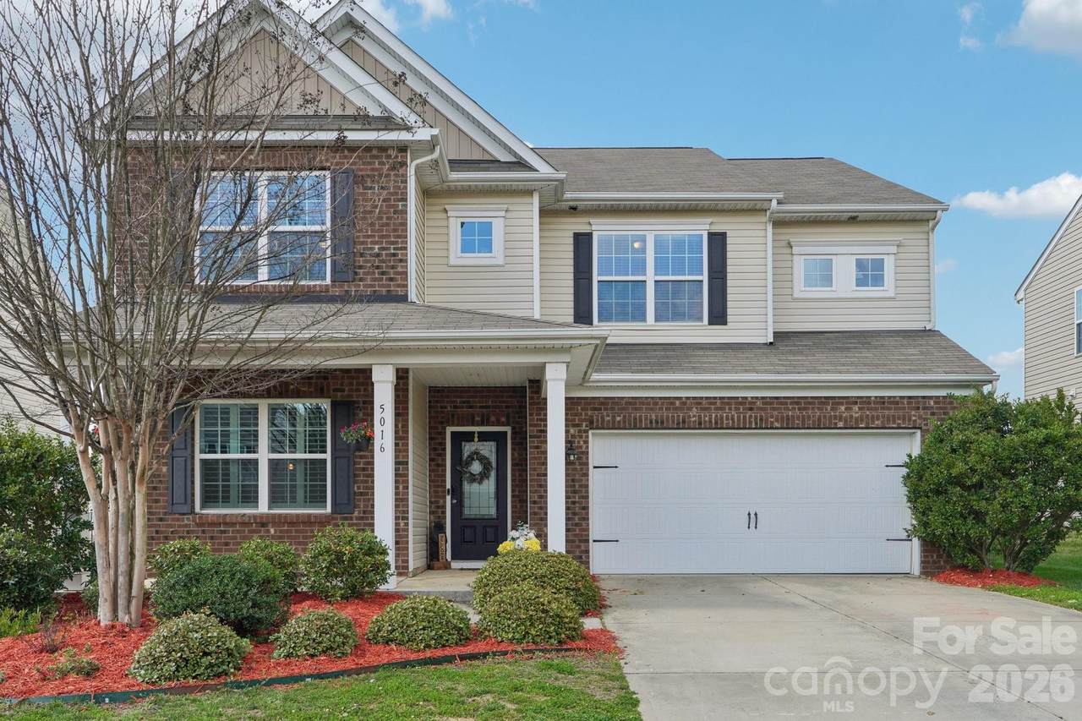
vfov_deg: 43.6
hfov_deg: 61.9
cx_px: 541
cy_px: 360
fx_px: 901
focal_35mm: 30
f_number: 8
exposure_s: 1/60
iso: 100
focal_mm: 20
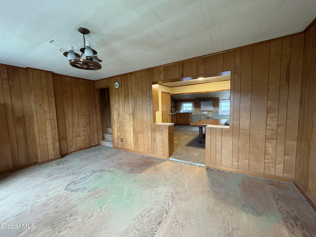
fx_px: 128
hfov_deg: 102.1
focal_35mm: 14
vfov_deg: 85.7
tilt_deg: -4.6
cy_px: 118
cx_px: 158
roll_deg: +1.3
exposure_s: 1/60
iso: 800
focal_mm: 2.22
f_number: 2.2
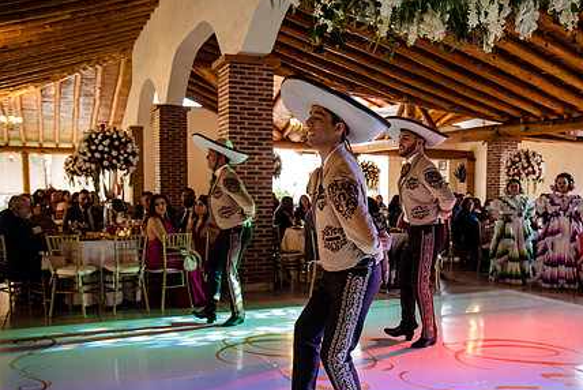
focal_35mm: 34
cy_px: 252
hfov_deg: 55.0
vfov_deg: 38.6
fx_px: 551
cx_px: 371
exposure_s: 1/250
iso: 3200
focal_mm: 24
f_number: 4
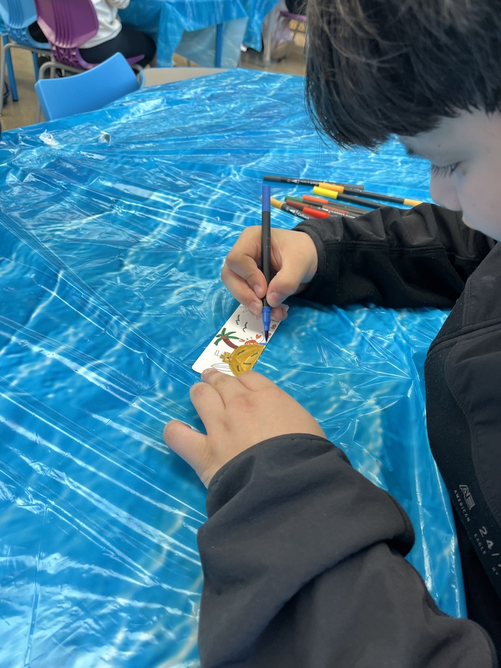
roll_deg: -7.2
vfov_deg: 67.3
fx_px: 502
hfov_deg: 53.1
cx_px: 250
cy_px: 334
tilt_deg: -38.8
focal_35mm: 26
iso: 64
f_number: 1.6
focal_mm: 5.1
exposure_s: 1/60
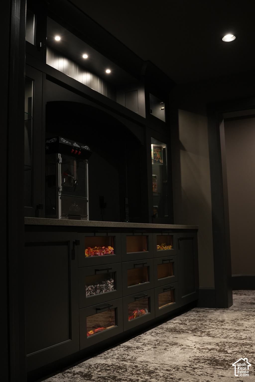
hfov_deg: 33.8
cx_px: 128
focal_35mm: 39
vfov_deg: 49.1
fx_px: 419
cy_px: 191
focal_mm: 26.3
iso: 320
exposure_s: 1/30
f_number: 2.8
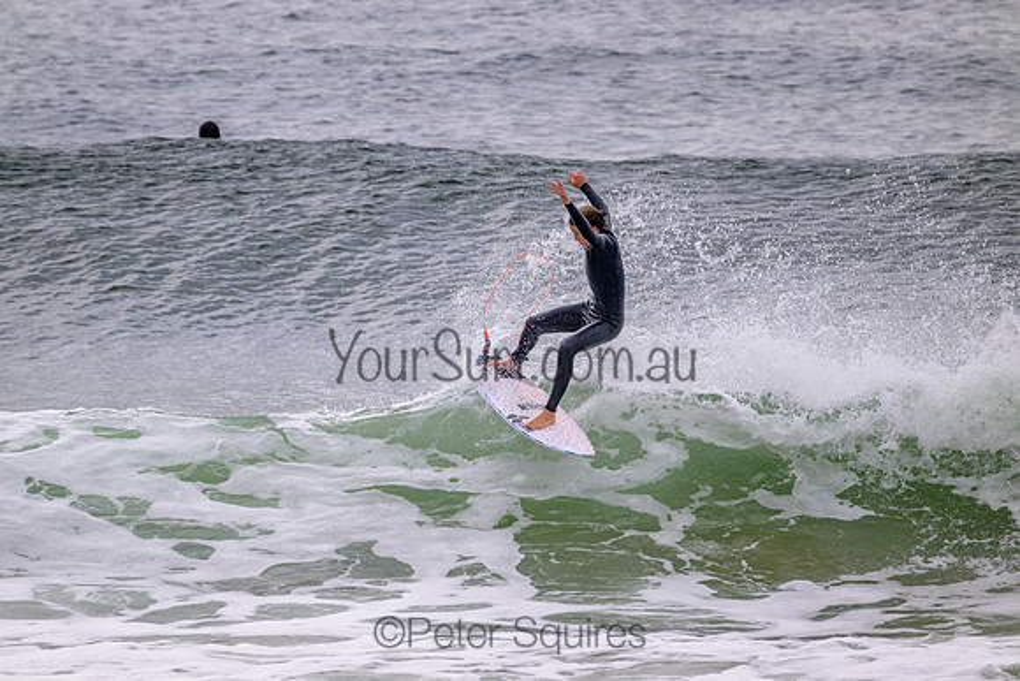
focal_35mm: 800
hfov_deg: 2.6
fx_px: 22671
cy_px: 340
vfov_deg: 1.7
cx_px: 510
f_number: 11
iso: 1400
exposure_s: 1/2000
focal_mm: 800
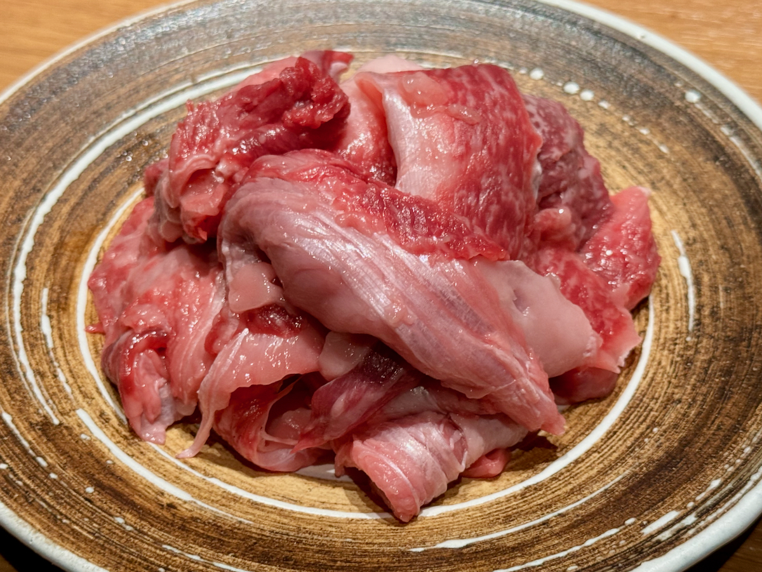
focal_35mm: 48
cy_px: 286
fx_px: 1057
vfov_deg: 30.3
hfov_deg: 39.6
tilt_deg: -46.2
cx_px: 381
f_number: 1.78
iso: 100
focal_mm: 6.76
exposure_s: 1/50
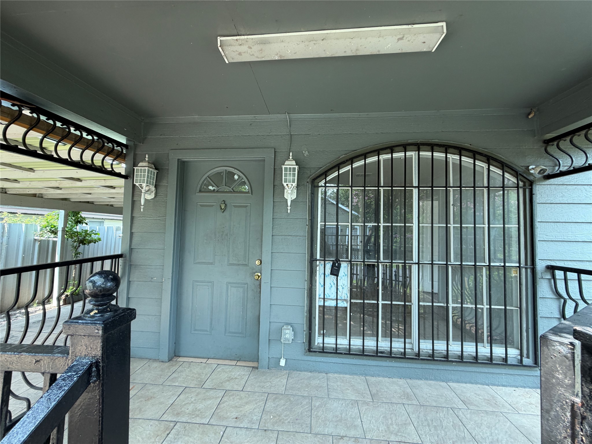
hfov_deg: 102.1
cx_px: 296
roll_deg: -1.1
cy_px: 222
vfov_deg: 85.7
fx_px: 239
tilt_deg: +2.3
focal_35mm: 14
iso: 80
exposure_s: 1/121
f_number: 2.2
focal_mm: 2.22
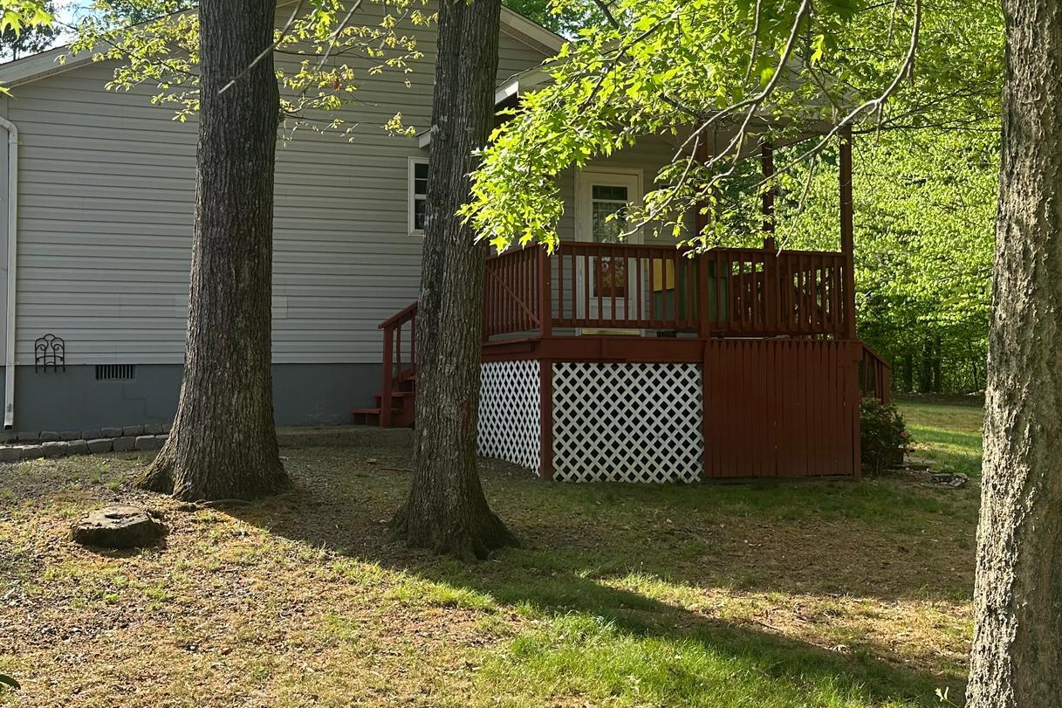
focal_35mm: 42
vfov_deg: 31.8
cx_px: 474
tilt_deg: +5.1
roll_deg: +0.3
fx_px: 1239
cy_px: 282
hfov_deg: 46.3
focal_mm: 6.86
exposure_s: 1/1433
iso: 80
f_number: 1.78
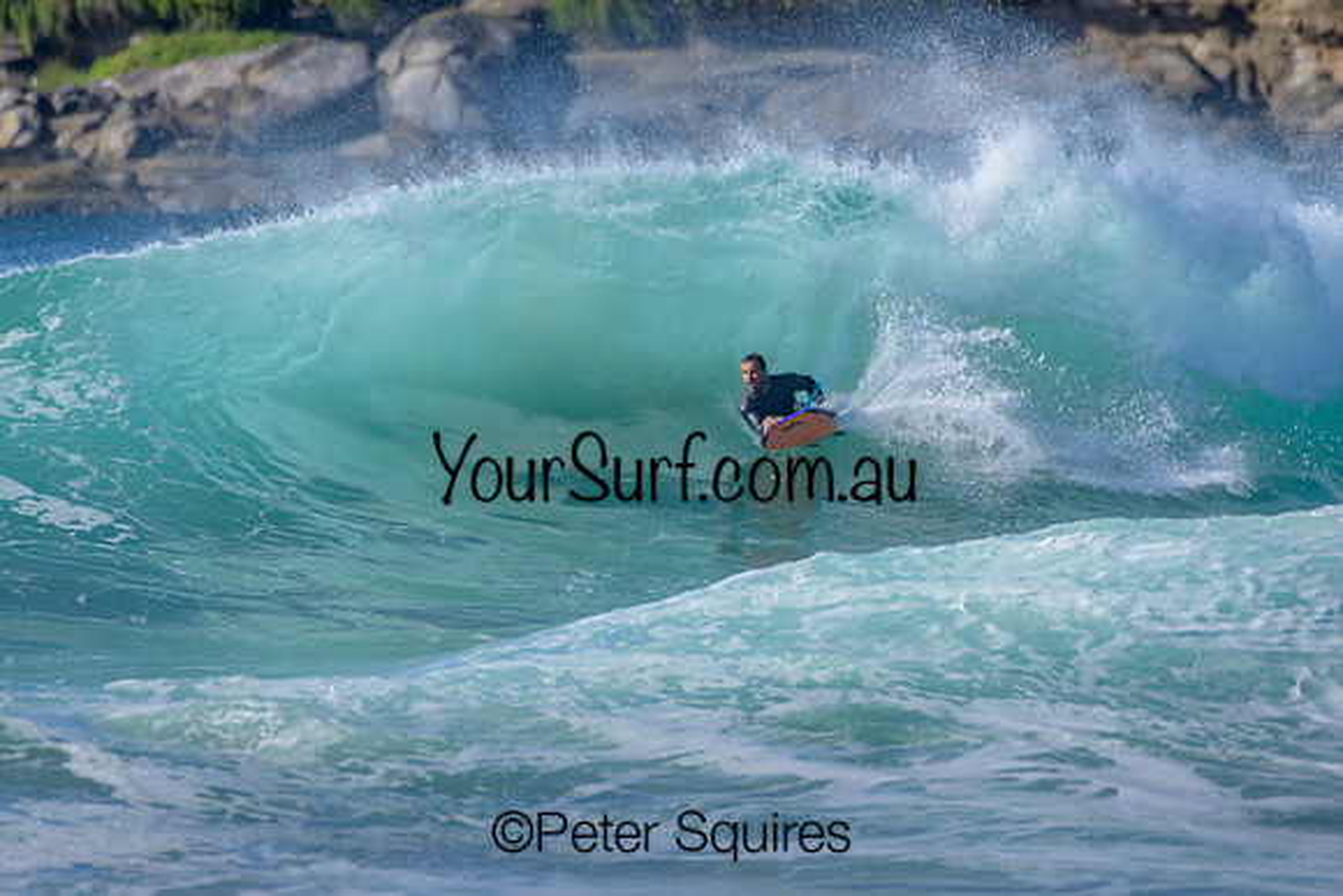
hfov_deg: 2.1
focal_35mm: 1000
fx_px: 37313
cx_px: 672
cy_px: 448
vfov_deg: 1.4
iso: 1000
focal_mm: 1000
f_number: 11
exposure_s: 1/2000
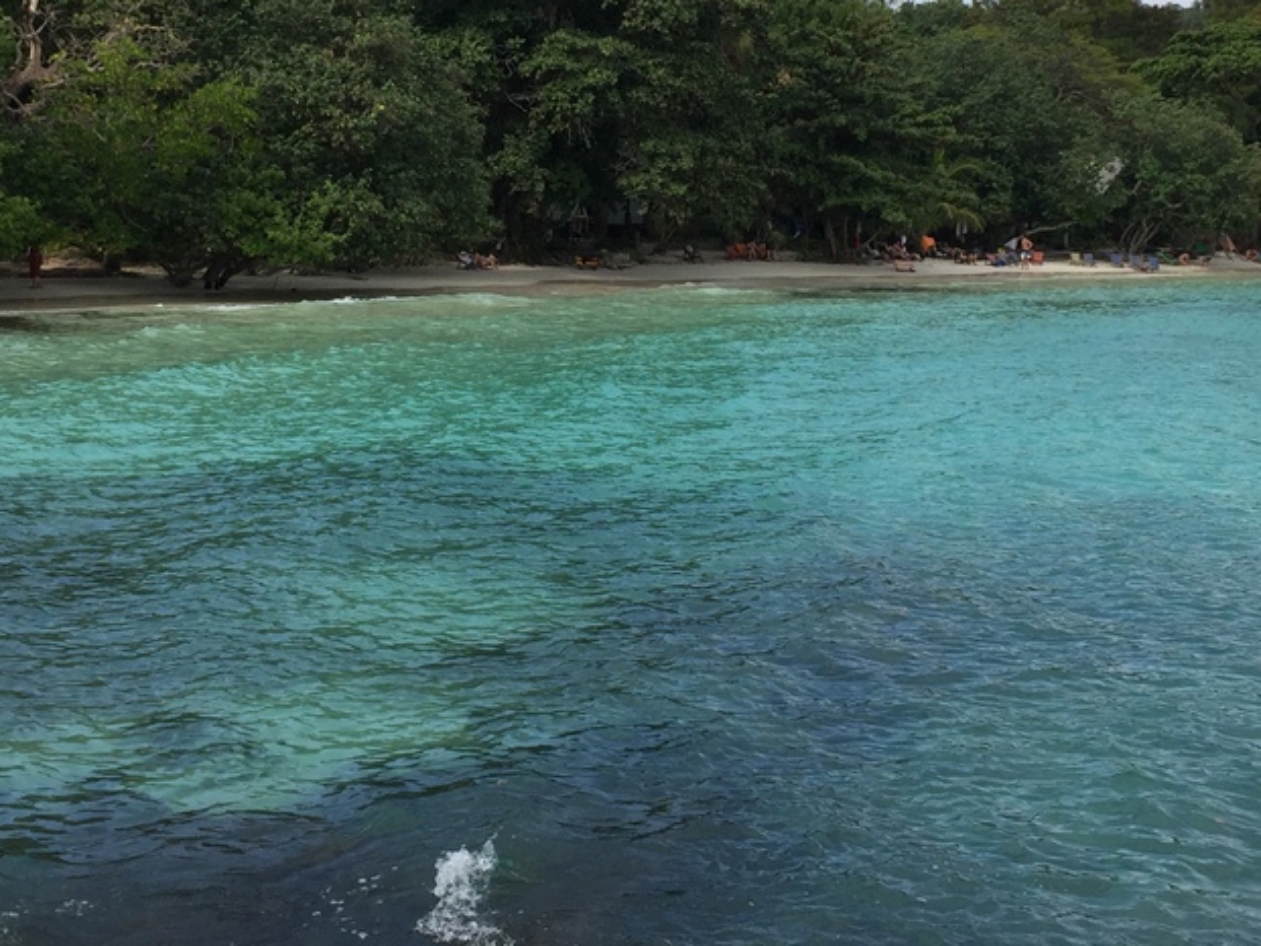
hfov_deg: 34.3
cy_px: 244
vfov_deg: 25.8
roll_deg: -0.8
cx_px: 615
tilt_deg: -0.5
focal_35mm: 56
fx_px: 2040
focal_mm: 4.15
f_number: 2.2
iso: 32
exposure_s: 1/1647
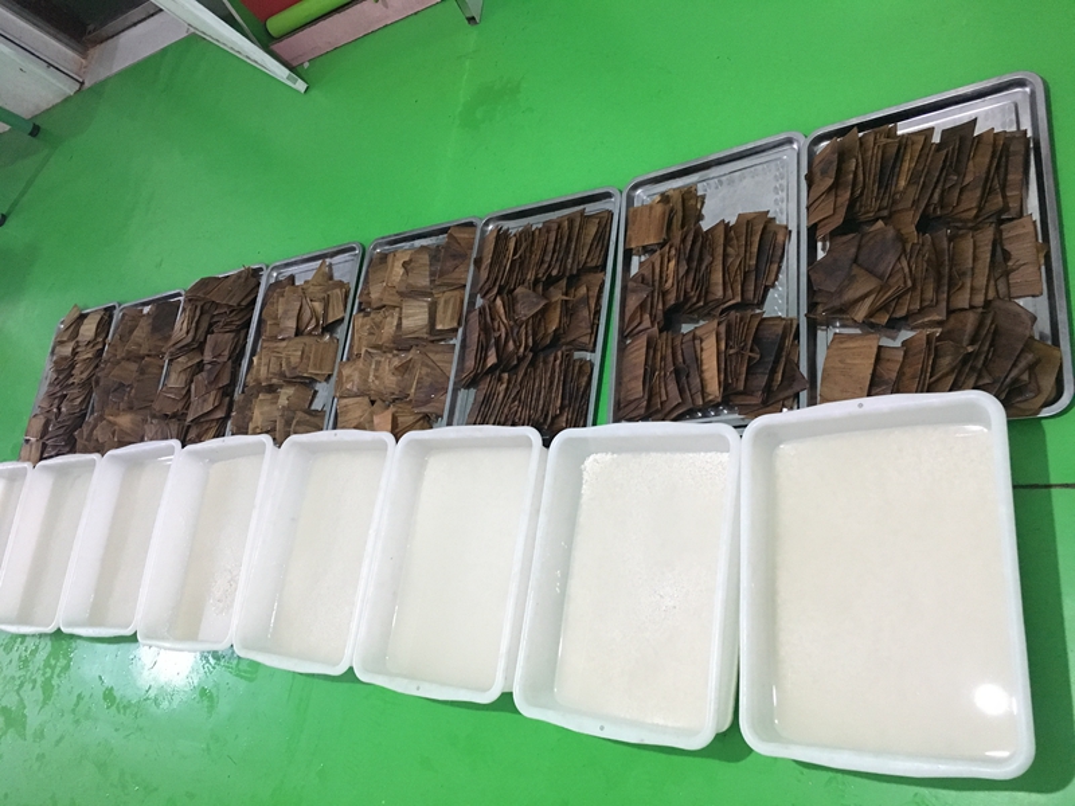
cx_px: 538
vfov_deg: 48.2
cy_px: 403
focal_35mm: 29
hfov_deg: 61.7
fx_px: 901
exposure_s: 1/25
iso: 200
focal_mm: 4.15
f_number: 2.2
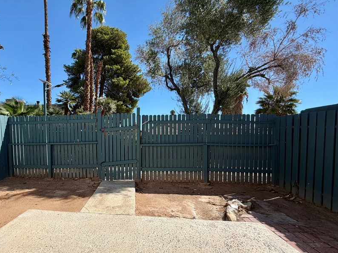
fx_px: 176
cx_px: 123
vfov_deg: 71.1
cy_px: 146
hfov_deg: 85.7
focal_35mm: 18
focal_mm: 2.22
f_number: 2.2
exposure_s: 1/876
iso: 20
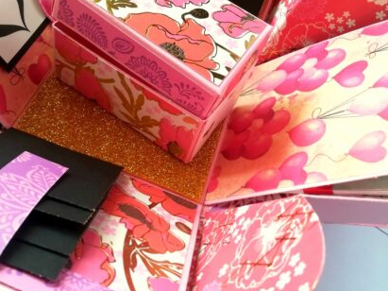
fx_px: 426
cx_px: 178
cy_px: 117
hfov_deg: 48.9
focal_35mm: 38
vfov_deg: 37.6
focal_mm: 3.83
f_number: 2.2
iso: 100
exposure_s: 1/50
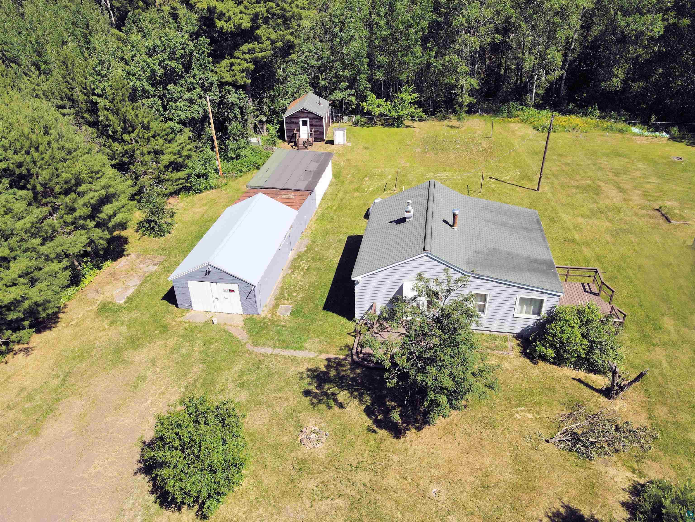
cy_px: 261
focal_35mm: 24
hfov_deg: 71.6
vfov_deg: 56.8
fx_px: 482
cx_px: 348
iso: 100
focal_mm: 4.5
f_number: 2.8
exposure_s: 1/500
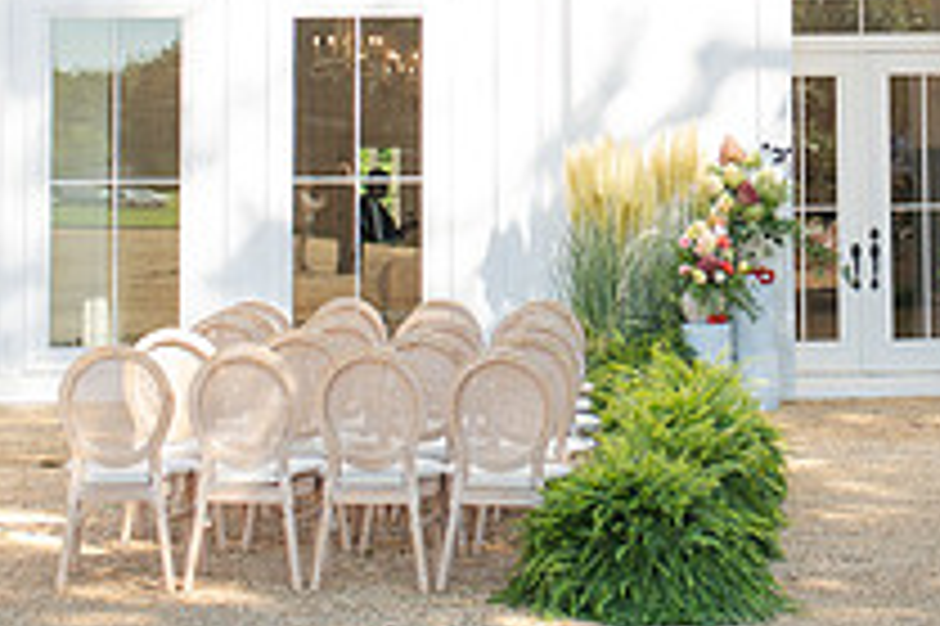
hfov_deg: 19.3
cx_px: 819
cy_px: -79
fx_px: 2713
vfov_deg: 12.9
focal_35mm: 104
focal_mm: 35
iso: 100
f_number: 3.2
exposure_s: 1/400
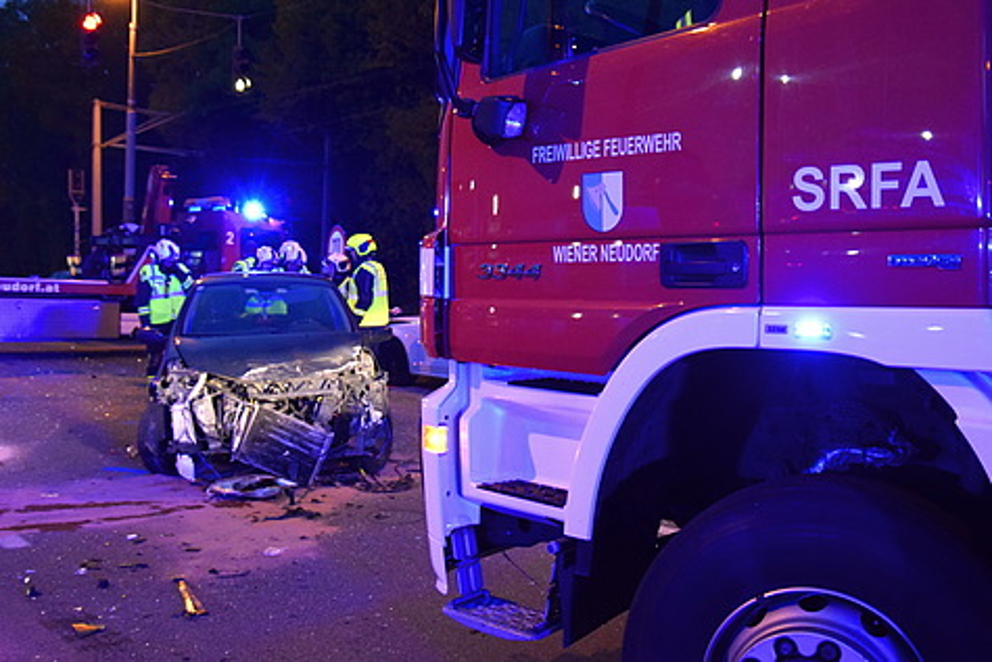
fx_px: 992
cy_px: 331
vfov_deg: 36.9
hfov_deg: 53.1
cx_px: 496
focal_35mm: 36
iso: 4000
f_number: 3.5
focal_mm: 24
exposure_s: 1/60
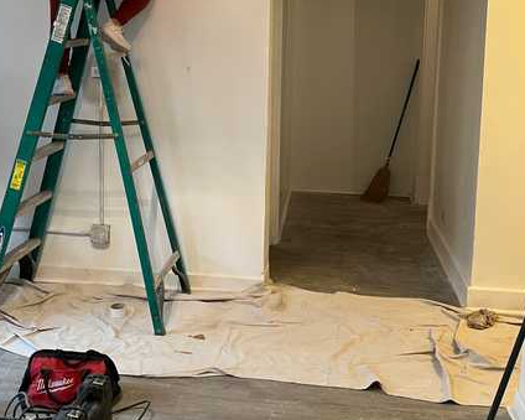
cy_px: 116
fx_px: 715
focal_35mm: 46
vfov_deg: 32.3
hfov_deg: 40.3
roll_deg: -1.1
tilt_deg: -7.5
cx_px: 241
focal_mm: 5.7
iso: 320
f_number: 1.5
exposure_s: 1/60
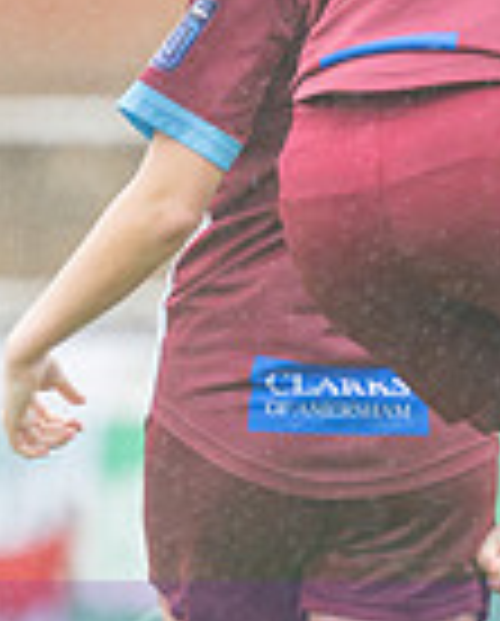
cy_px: 280
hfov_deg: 0.7
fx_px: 40874
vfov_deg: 0.9
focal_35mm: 2217
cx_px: 371
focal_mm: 300
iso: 450
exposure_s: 1/1600
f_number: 2.8
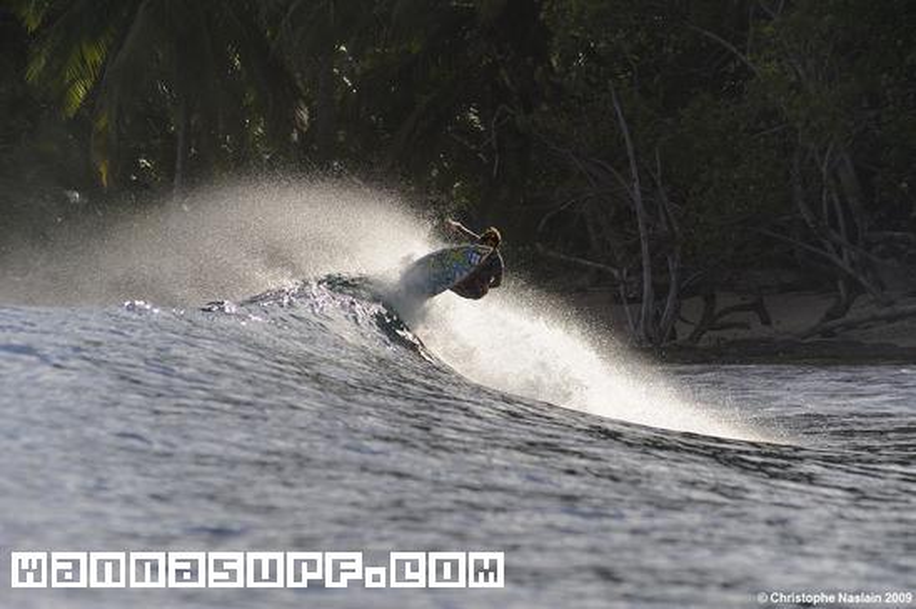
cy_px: 304
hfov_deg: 10.3
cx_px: 458
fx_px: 5084
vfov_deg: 6.9
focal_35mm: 200
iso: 1600
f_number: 4
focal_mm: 200
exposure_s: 1/2000
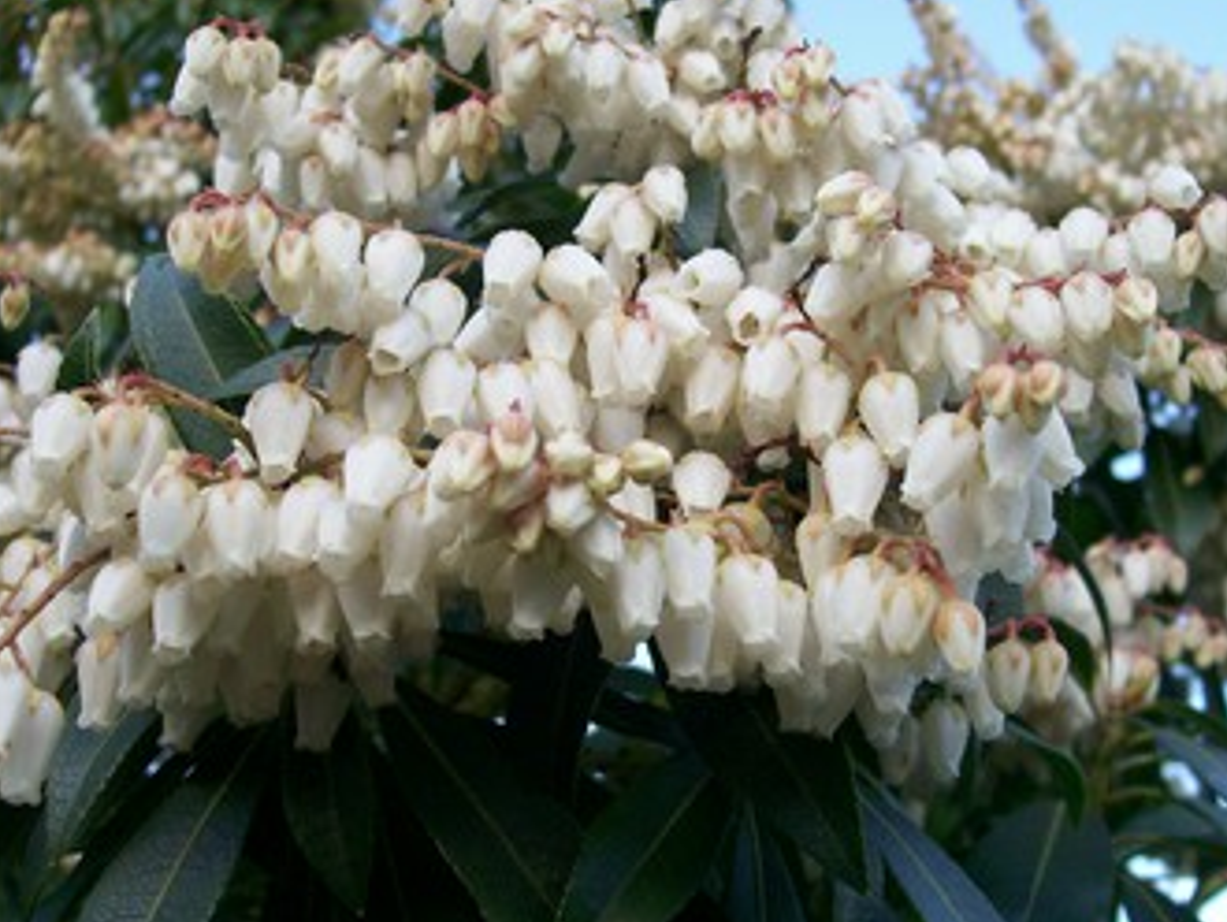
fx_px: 1703
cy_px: 498
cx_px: 591
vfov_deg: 30.3
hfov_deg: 39.6
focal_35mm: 48
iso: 80
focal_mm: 6
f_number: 2.7
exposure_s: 1/128
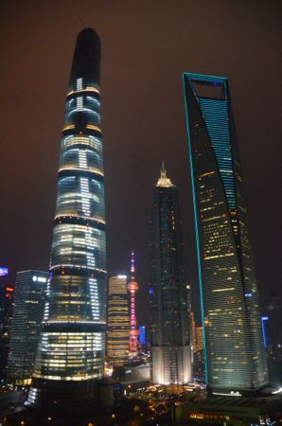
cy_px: 213
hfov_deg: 47.7
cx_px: 141
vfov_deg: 67.5
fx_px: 319
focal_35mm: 27
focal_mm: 18
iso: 5000
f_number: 3.5
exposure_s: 1/125
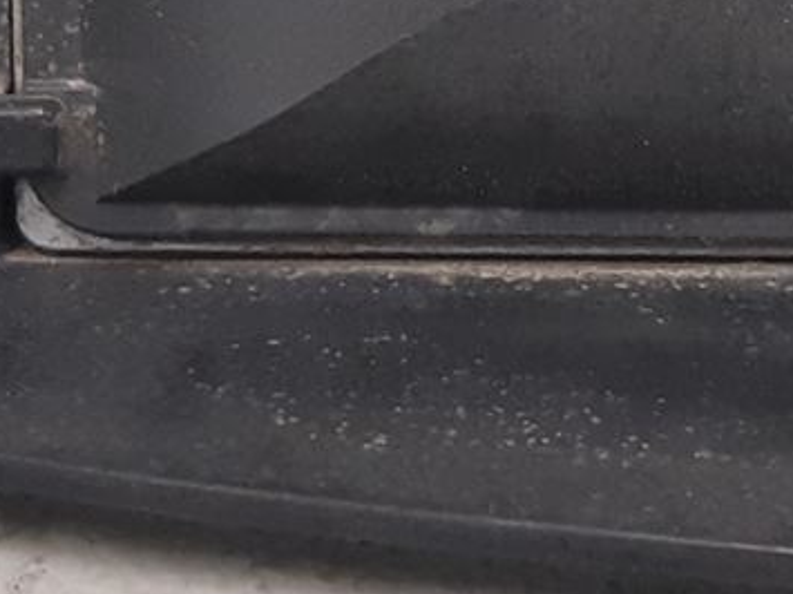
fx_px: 3435
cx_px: 775
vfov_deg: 9.8
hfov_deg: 13.0
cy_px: -85
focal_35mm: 150
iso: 250
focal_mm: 3.93
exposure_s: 1/50
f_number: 1.7
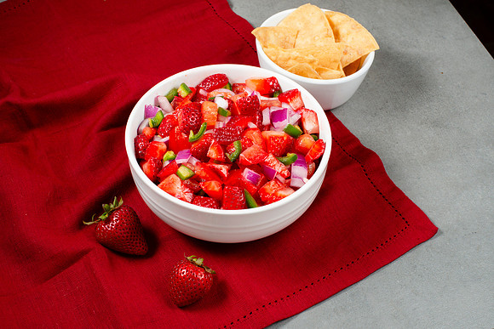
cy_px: 165
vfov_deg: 26.1
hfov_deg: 38.3
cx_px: 252
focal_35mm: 52
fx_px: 710
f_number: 13
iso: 200
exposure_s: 1/200
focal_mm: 50
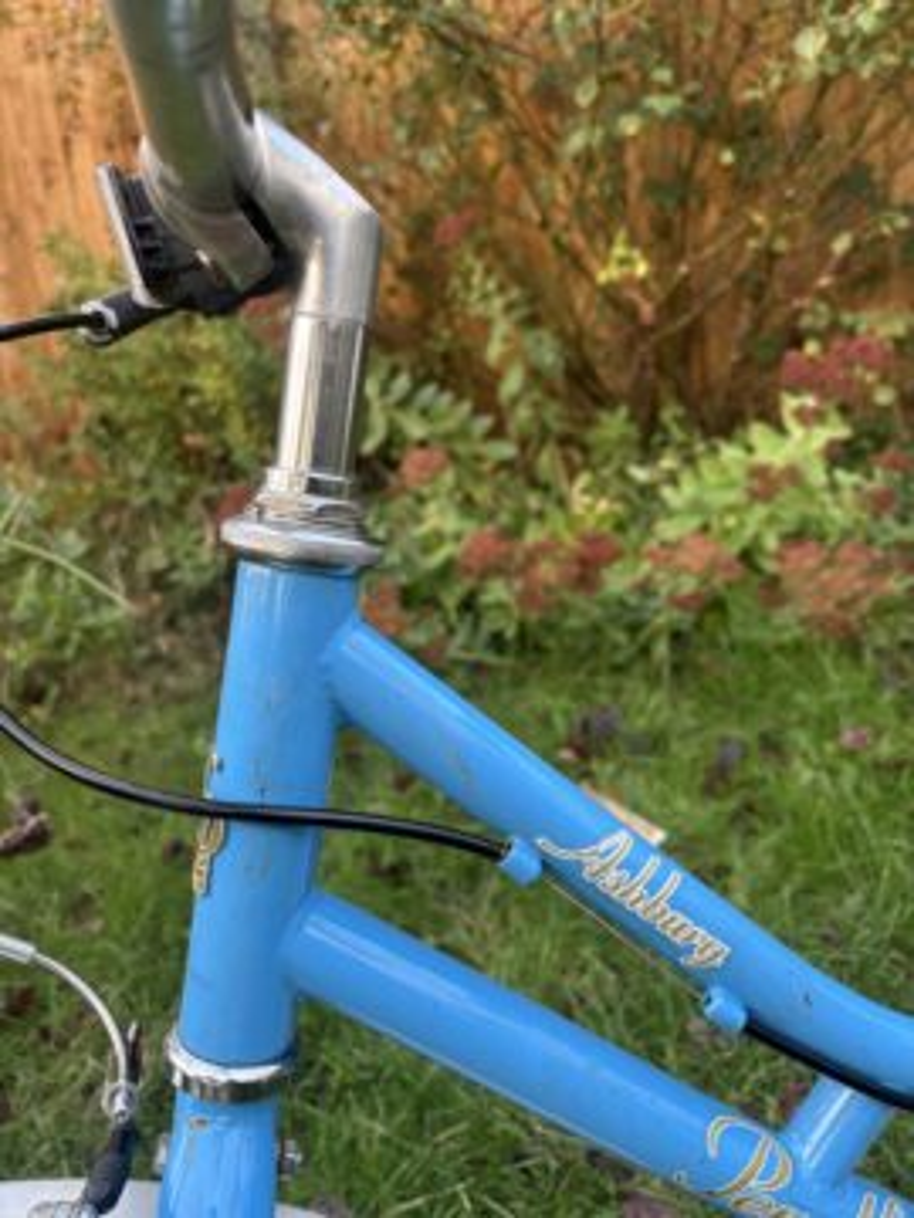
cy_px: 609
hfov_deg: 53.1
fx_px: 915
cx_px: 457
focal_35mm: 26
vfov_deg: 67.3
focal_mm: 5.96
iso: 125
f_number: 1.6
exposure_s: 1/120
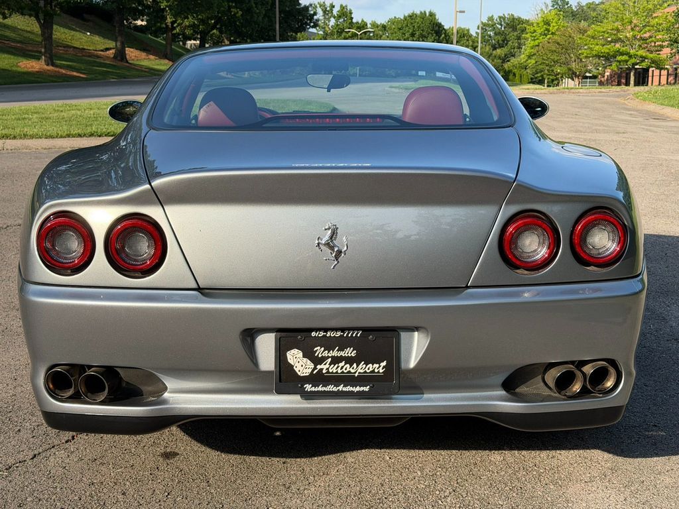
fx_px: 942
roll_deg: +0.5
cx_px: 340
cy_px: 254
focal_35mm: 48
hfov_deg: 39.7
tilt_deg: -10.2
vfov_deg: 30.3
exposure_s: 1/2865
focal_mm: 6.76
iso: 80
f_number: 1.78
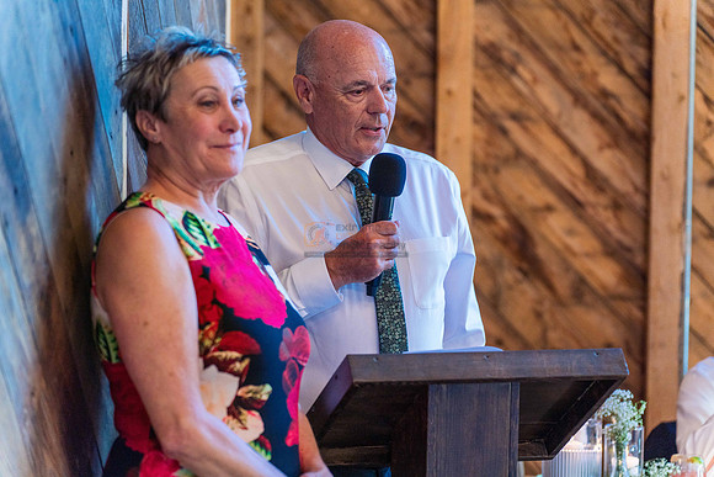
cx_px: 357
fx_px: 1904
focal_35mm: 96
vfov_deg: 14.3
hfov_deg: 21.2
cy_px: 238
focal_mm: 96
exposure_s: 1/400
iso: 1000
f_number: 2.8
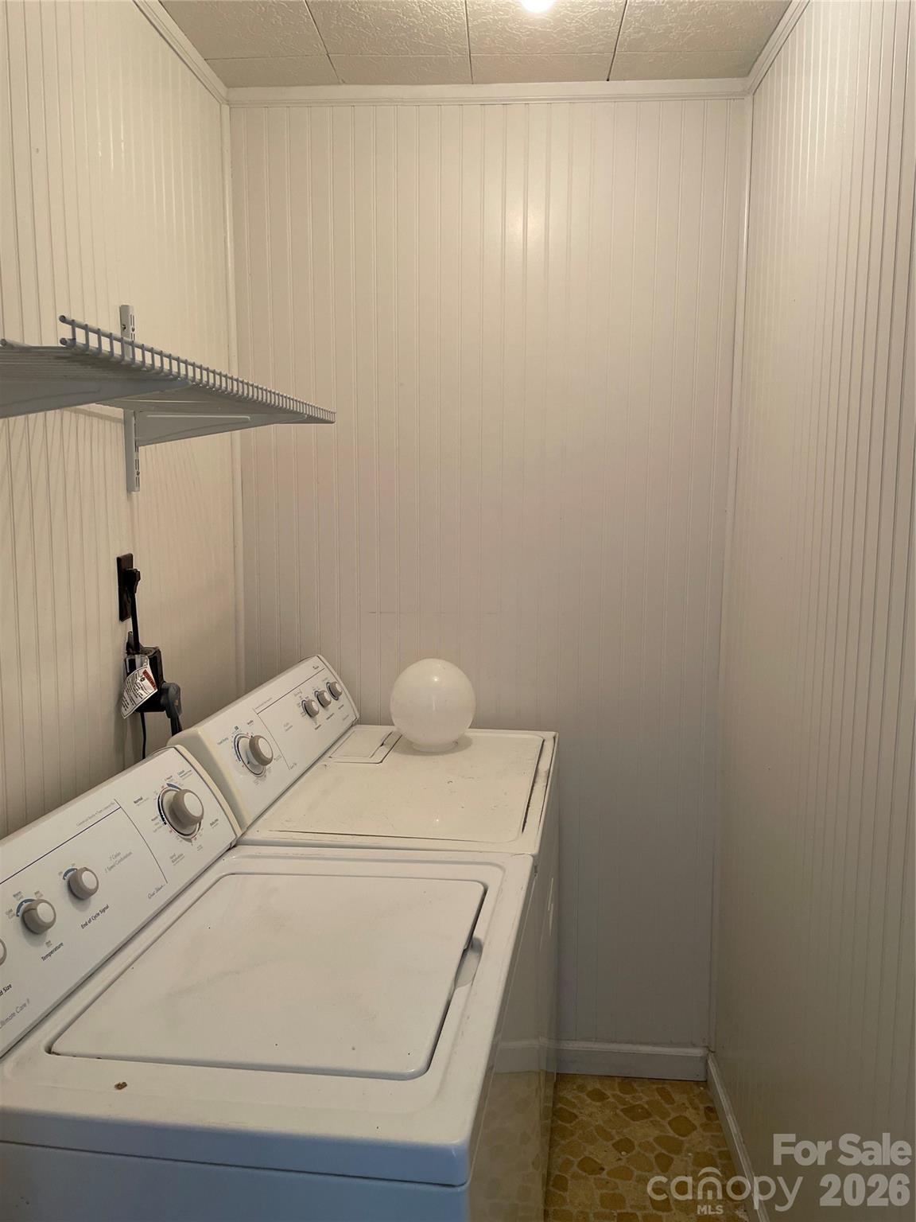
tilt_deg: -6.5
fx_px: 917
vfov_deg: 67.3
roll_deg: -0.4
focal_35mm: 26
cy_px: 611
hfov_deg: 53.1
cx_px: 458
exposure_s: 1/120
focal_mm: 4.2
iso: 100
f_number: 1.6
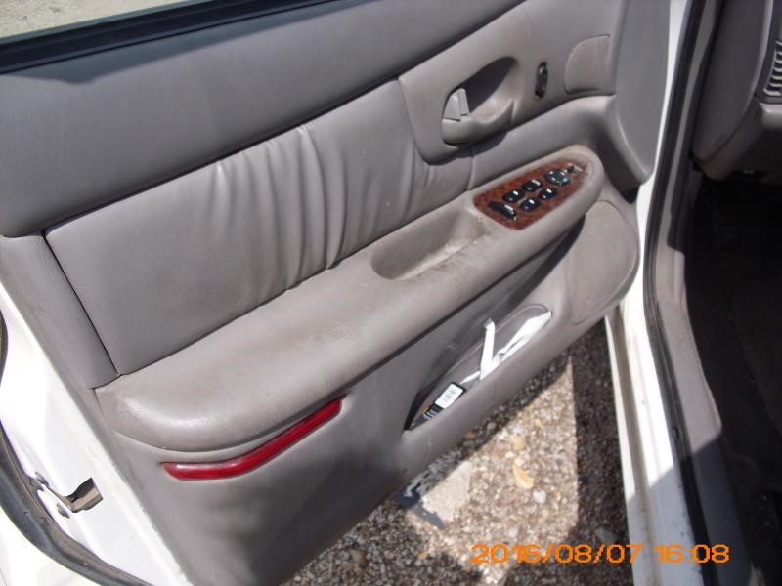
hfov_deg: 51.4
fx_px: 813
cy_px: 293
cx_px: 391
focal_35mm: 36
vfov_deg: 39.7
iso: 80
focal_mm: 6.3
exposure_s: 1/160
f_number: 7.8
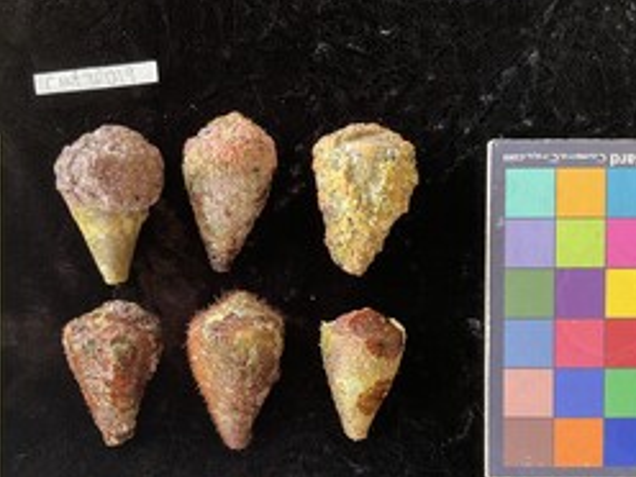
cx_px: 282
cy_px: 324
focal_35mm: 41
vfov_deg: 34.8
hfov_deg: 45.7
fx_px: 753
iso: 64
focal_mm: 3
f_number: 1.8
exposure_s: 1/60
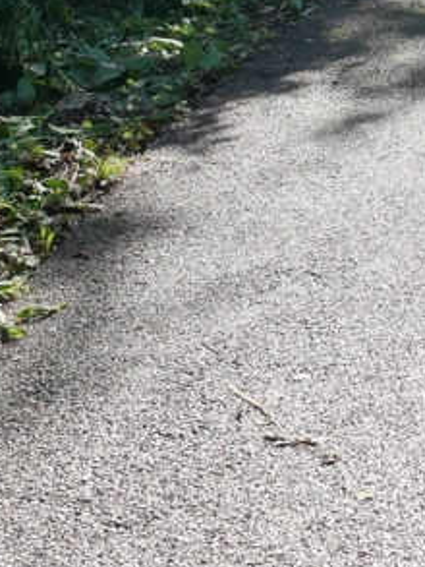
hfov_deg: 13.0
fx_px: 1718
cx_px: 714
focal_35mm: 105
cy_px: 70
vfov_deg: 18.4
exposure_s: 1/400
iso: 200
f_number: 3.5
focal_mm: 15
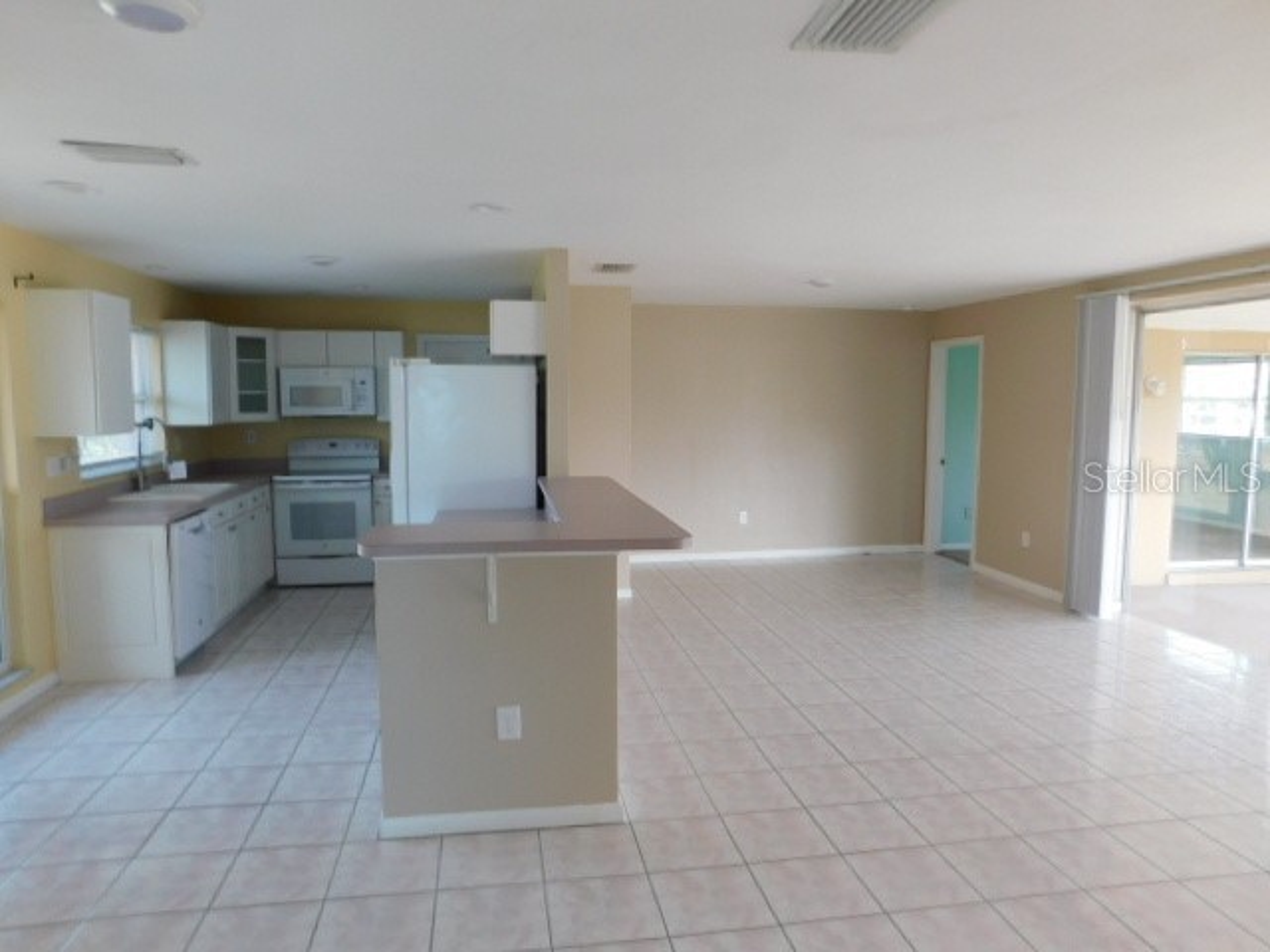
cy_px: 476
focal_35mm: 23
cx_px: 635
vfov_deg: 58.9
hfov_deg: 73.9
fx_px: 844
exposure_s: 1/30
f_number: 3
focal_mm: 4
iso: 125
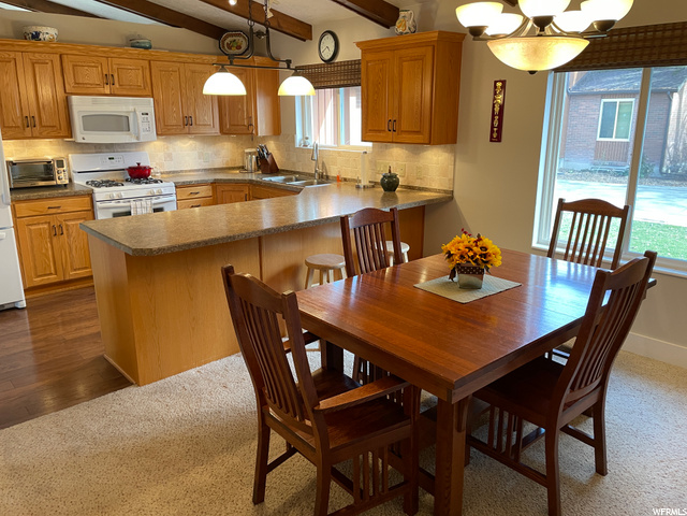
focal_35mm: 26
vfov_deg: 53.1
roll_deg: -0.1
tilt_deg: -14.1
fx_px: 516
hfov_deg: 67.3
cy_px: 258
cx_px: 344
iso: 125
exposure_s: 1/60
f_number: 1.6
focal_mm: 4.2
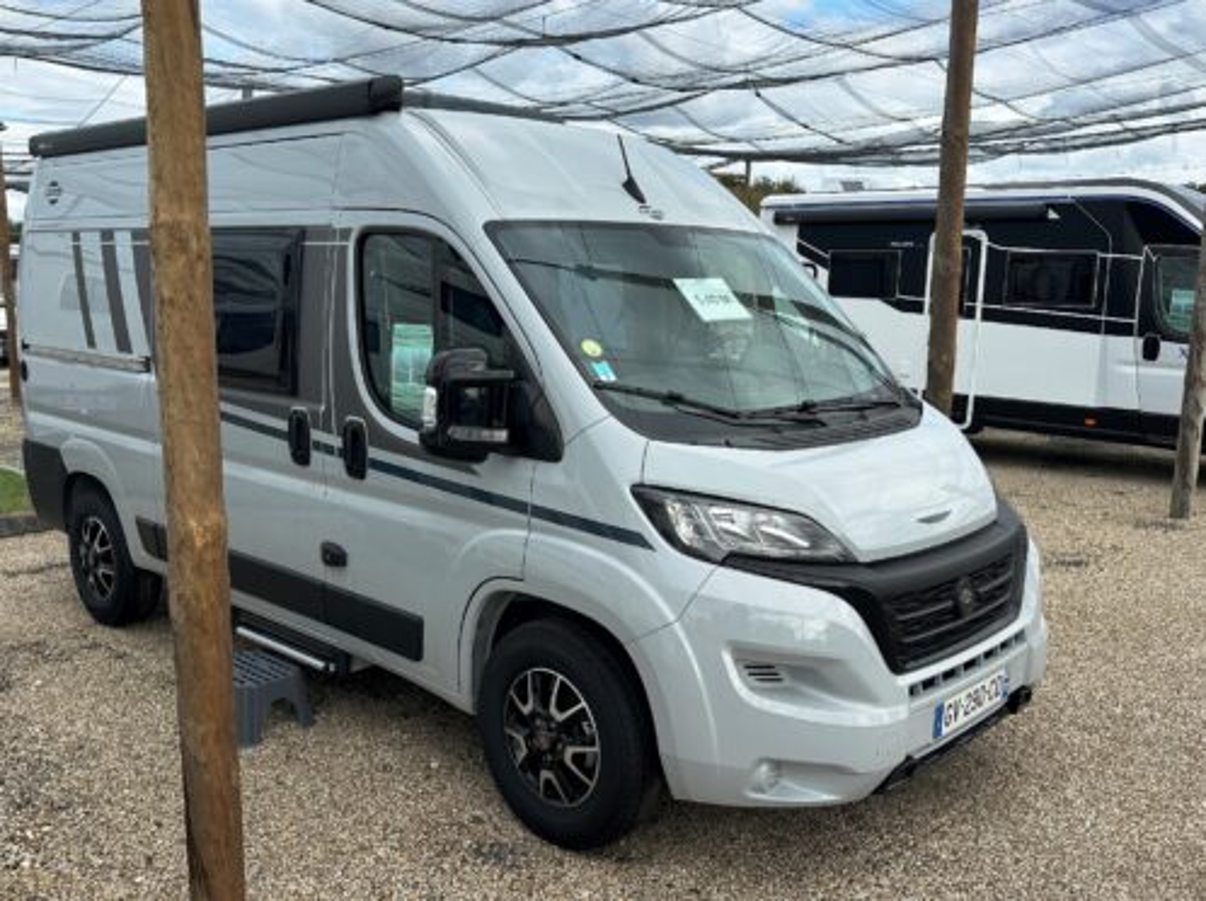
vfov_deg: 56.7
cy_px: 450
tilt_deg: -9.3
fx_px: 835
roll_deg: +0.0
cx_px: 603
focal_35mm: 24
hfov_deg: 71.7
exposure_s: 1/1751
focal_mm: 6.86
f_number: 1.78
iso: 80
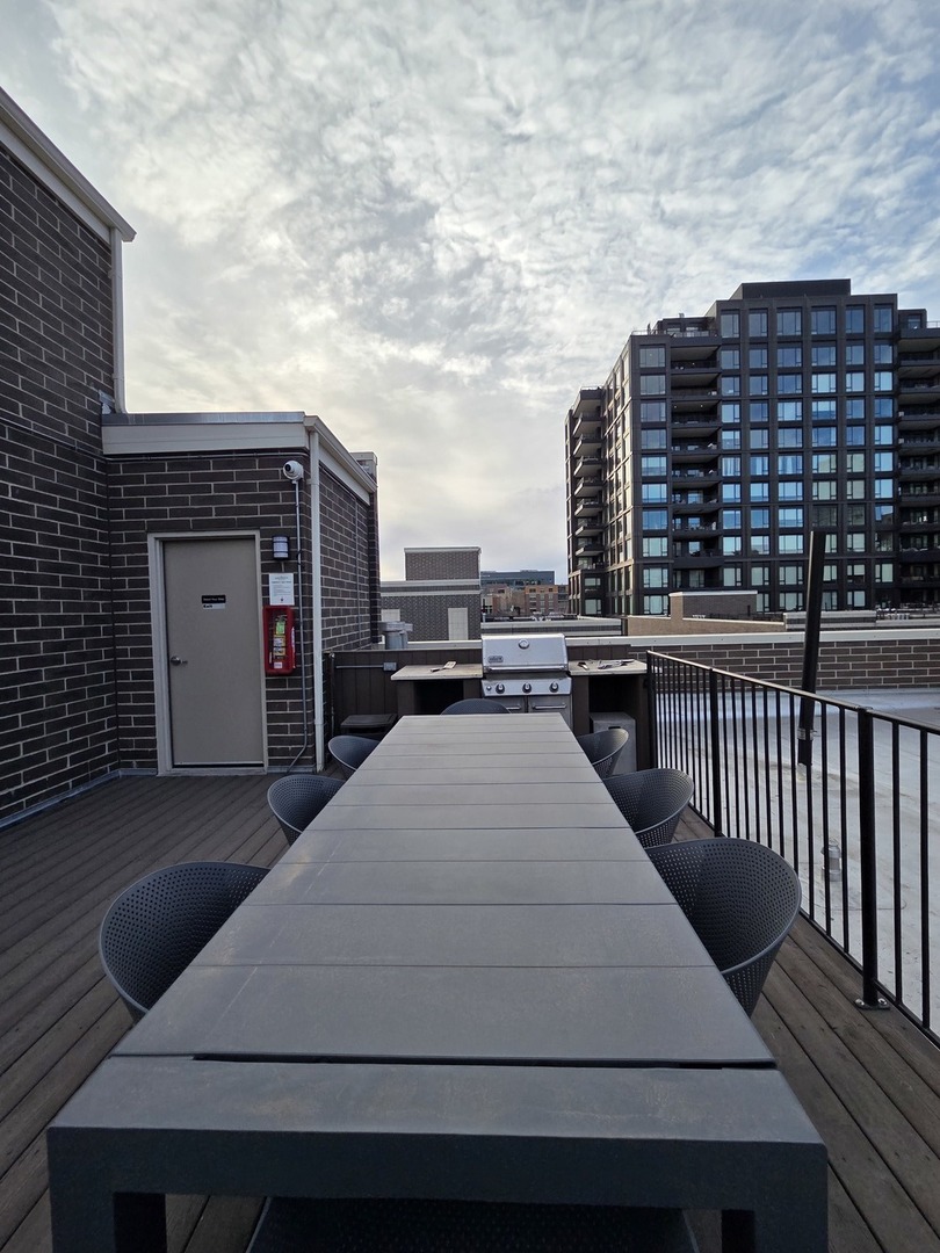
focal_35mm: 13
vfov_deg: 106.2
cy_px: 626
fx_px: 471
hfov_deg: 89.9
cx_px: 470
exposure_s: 1/1472
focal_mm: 2.2
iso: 50
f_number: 2.2
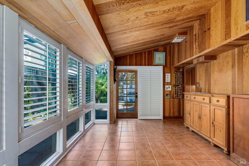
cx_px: 124
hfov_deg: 96.7
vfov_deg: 73.7
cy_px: 83
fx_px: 111
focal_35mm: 16
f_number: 11
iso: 400
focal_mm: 16
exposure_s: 1/125
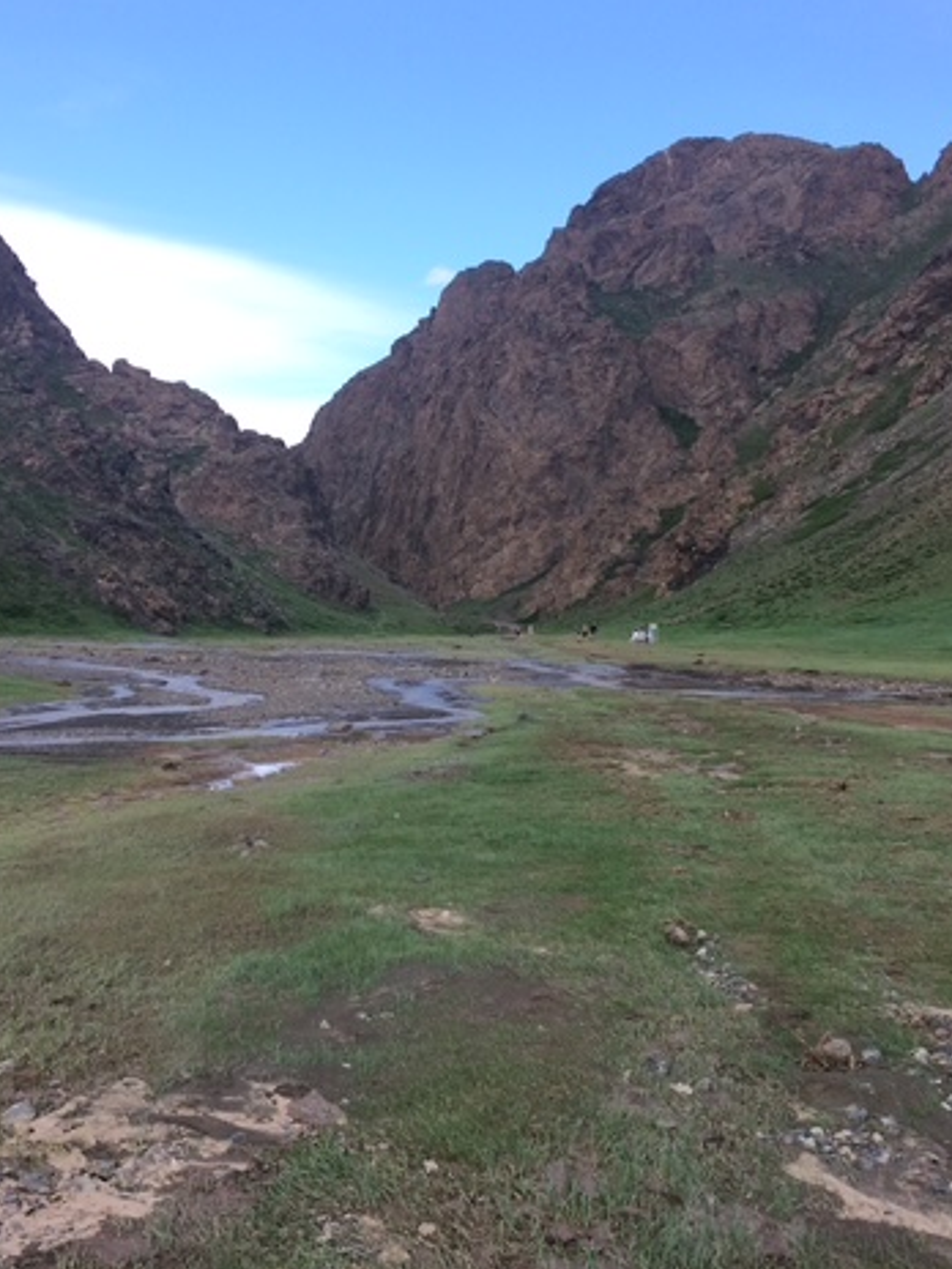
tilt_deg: +1.6
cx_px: 451
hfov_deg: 36.0
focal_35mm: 40
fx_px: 1467
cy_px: 626
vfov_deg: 46.8
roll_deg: +0.6
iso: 32
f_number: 2.2
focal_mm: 4.15
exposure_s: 1/820
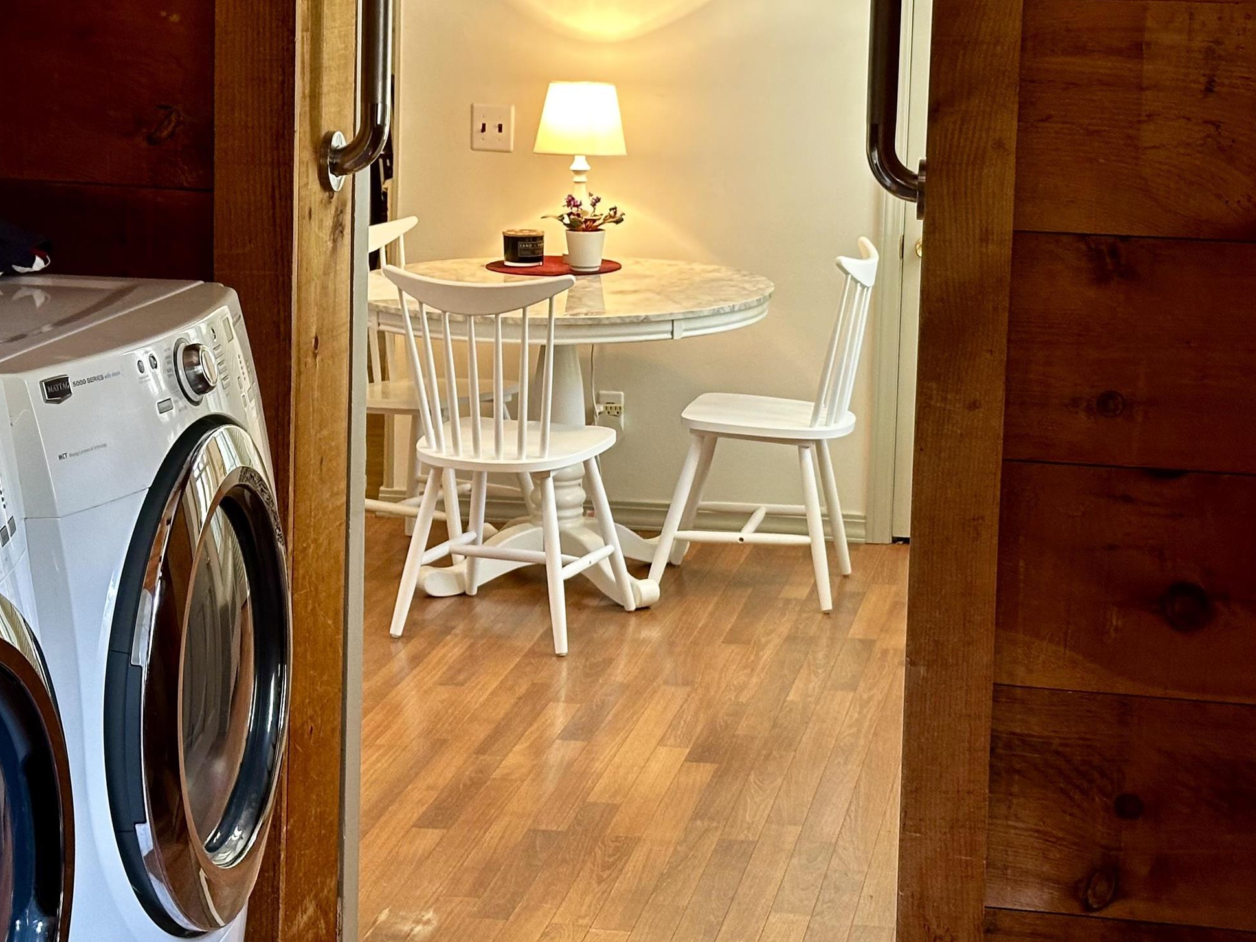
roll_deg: -1.6
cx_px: 651
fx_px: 2758
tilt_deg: -7.4
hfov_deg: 25.7
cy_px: 332
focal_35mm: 76
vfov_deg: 19.3
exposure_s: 1/60
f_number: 1.78
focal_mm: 6.86
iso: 125
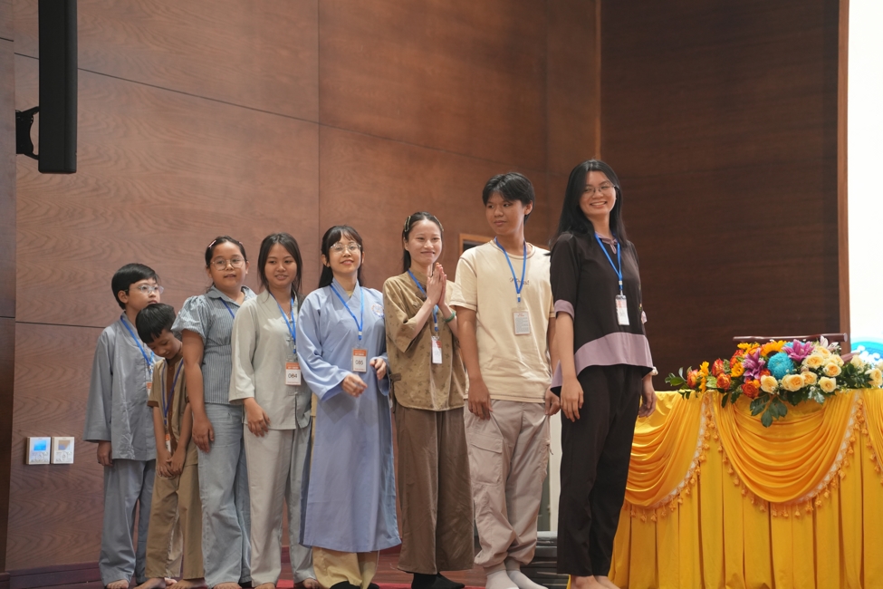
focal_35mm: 84
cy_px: 294
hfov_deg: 24.2
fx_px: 2060
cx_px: 442
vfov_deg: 16.3
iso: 2000
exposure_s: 1/160
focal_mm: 84
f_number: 2.8
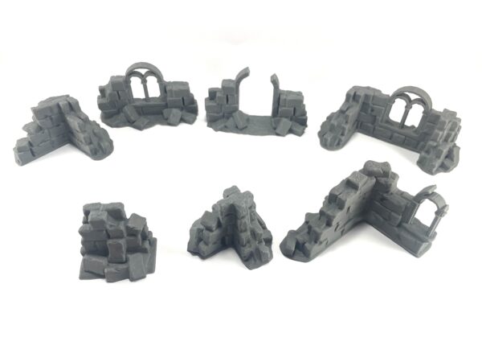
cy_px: 181
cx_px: 241
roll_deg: +0.0
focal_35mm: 26
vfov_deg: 53.1
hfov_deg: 67.3
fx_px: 362
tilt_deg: -42.8
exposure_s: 1/135
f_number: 1.6
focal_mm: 4.2
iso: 32
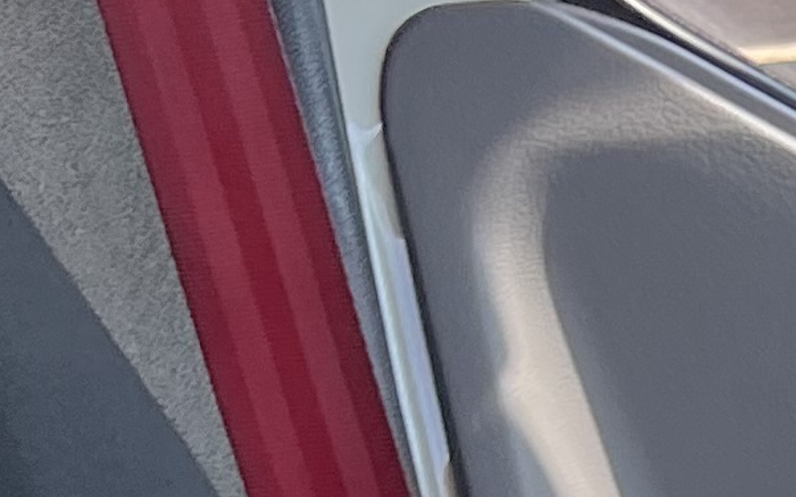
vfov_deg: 6.3
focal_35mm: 185
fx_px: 4011
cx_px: 2274
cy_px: 1635
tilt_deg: -26.4
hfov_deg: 9.3
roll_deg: -3.0
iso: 50
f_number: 1.6
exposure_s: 1/224
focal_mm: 5.1
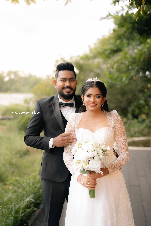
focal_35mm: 50
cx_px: 76
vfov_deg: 39.6
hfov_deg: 27.0
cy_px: 113
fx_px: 315
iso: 320
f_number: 1.8
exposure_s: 1/800
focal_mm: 50
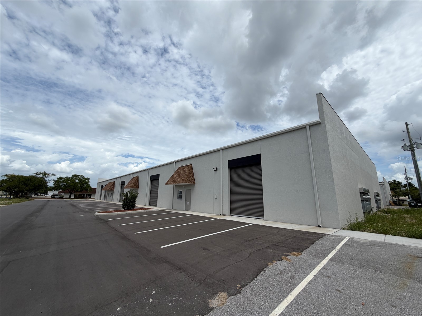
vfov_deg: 85.7
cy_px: 158
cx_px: 211
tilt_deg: +14.0
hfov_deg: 102.1
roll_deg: -1.7
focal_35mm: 14
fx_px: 171
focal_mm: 2.22
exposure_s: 1/1656
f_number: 2.2
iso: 20
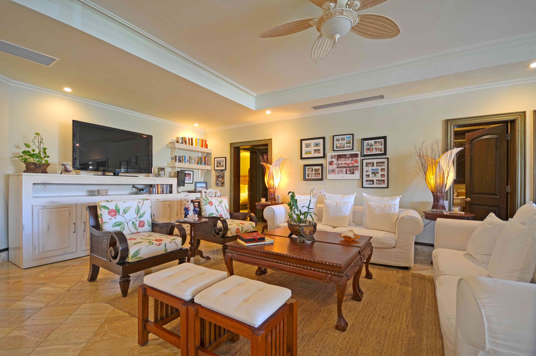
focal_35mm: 15
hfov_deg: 100.5
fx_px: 223
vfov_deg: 77.2
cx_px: 268
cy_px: 178
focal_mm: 10
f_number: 4
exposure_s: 1/2.5
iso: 200
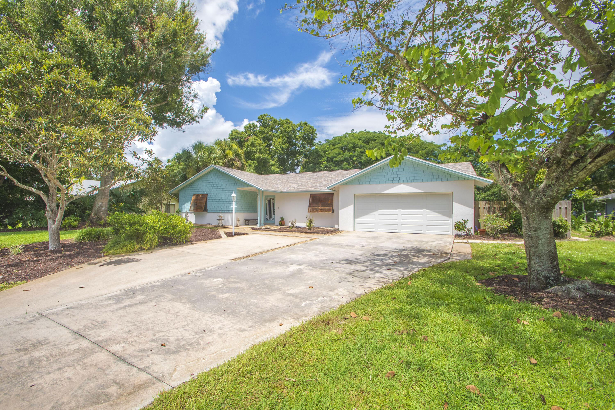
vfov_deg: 77.3
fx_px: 256
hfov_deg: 100.4
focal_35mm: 15
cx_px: 308
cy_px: 205
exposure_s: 1/800
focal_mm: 10
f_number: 8
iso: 320
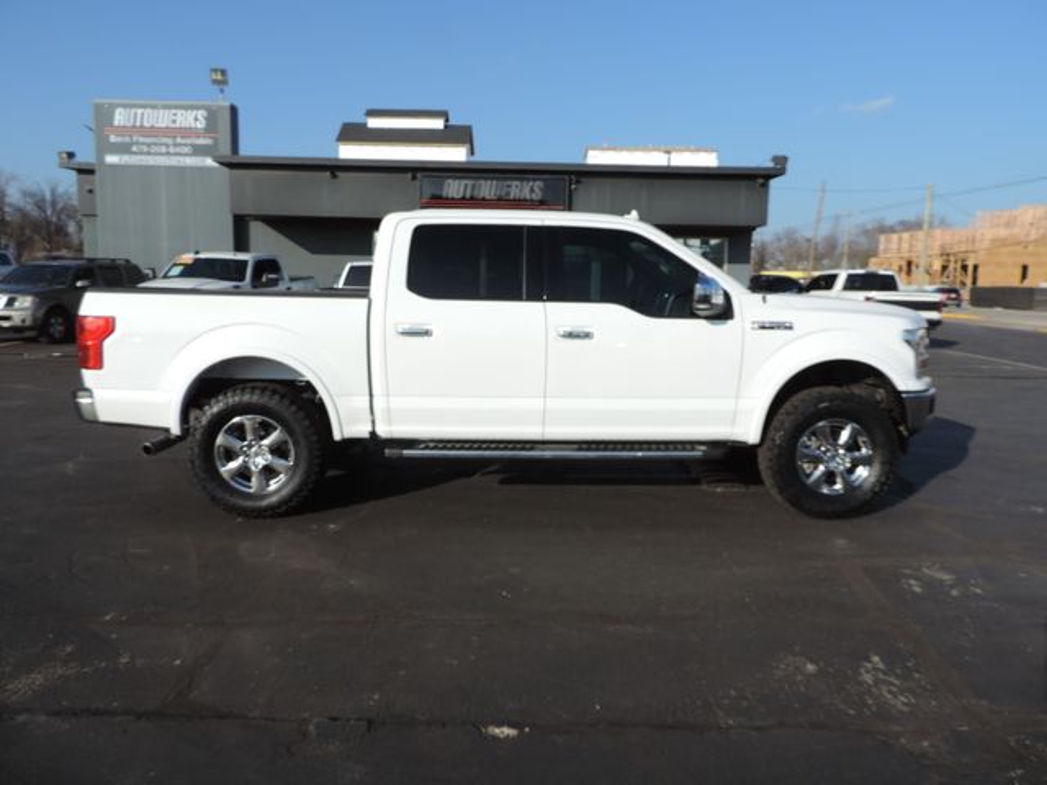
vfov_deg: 56.8
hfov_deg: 71.6
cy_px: 392
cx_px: 524
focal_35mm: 24
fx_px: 726
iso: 80
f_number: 3
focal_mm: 4.3
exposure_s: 1/1600
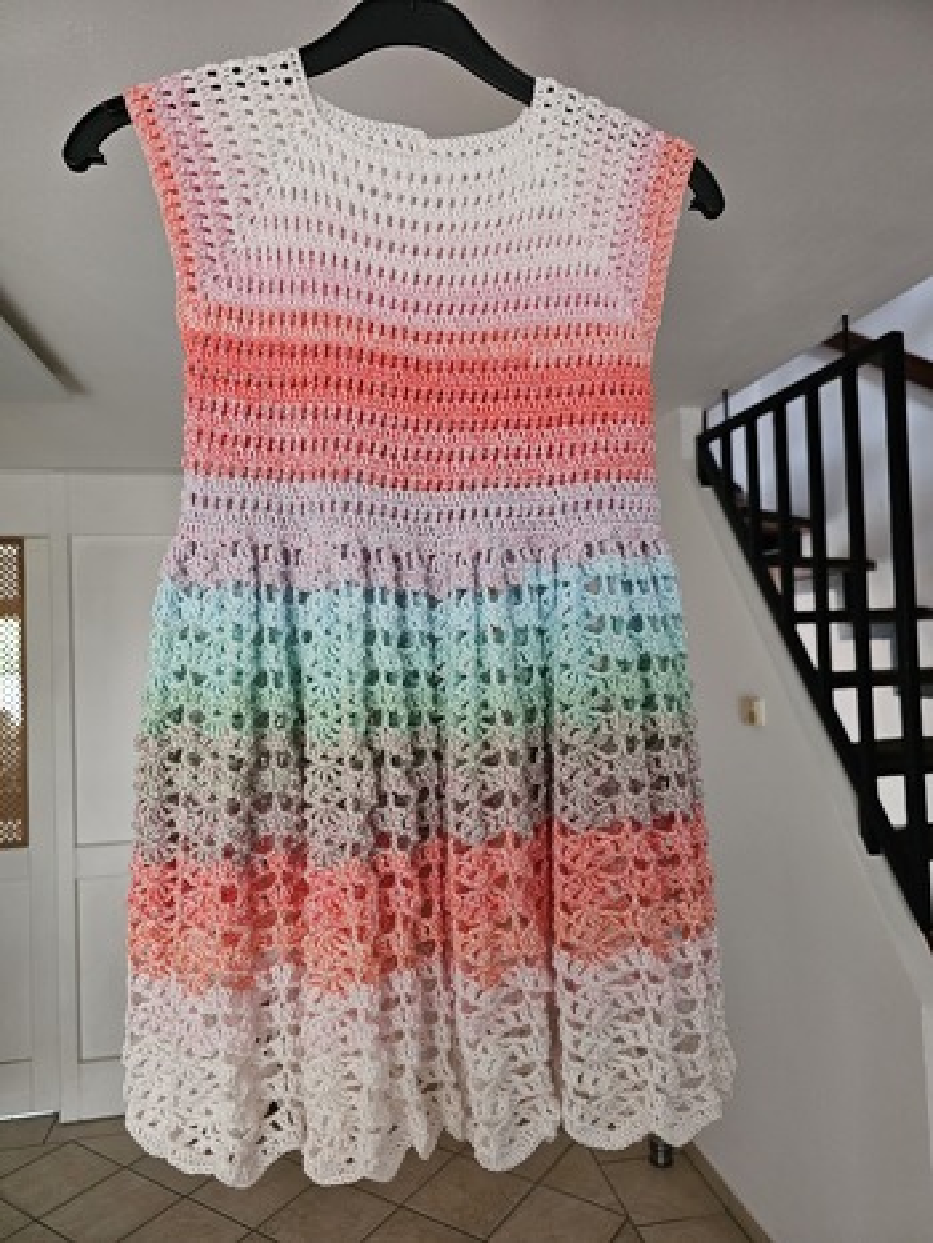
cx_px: 466
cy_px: 622
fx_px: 826
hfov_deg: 58.9
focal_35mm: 23
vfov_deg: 73.9
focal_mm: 6.3
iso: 800
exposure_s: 1/60
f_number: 1.7
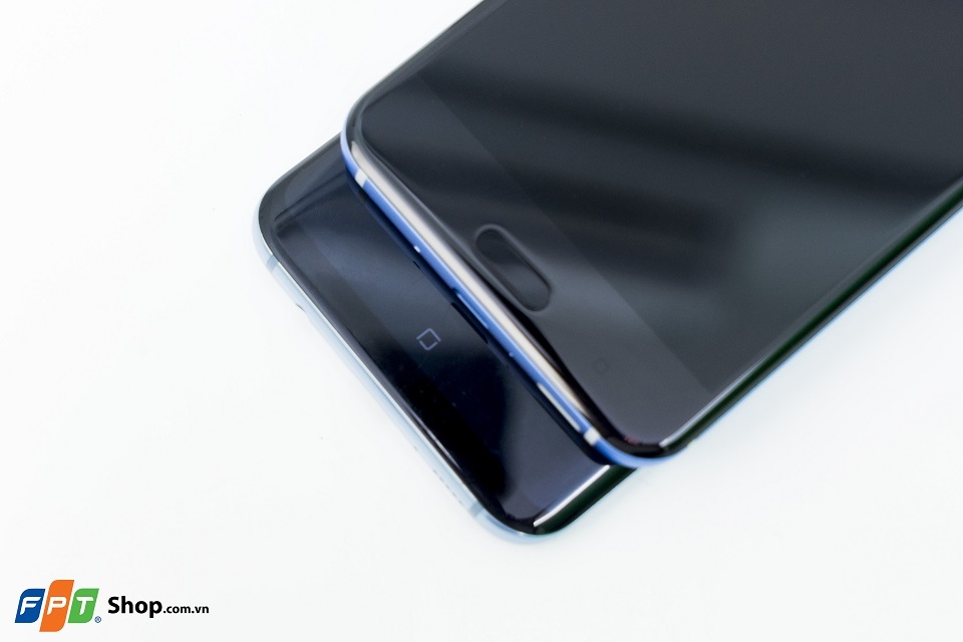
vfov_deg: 20.9
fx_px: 1739
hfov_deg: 31.0
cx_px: 482
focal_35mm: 65
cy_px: 321
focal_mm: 65
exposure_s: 1/40
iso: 1000
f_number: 7.1
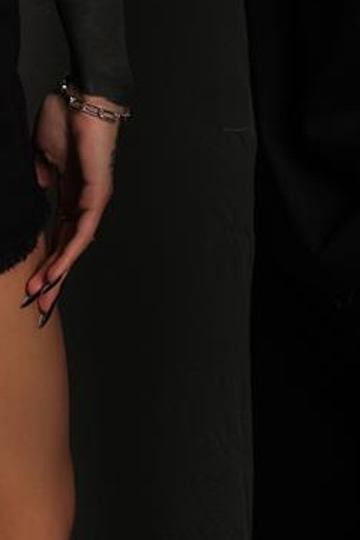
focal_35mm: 134
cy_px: -414
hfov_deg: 10.2
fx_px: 2010
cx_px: 134
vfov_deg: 13.8
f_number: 5
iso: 160
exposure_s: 1/160
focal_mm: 23.3
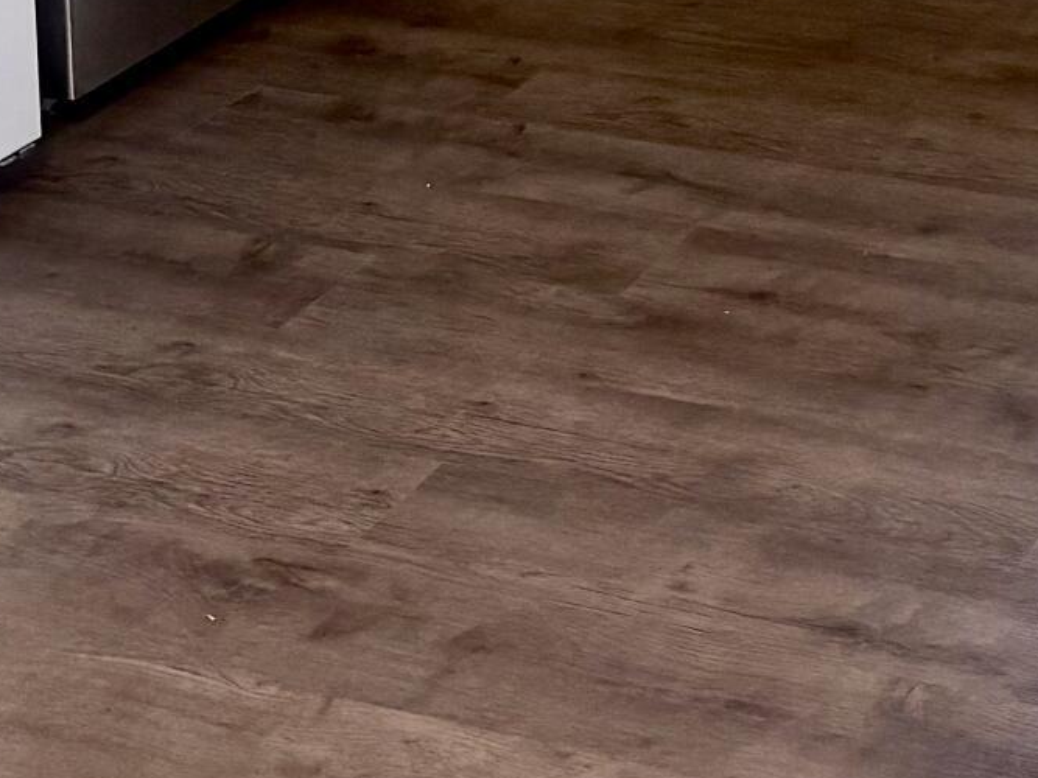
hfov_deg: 16.5
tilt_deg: -7.8
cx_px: 991
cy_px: -784
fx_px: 3508
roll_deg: -0.3
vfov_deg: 11.4
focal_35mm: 117
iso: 80
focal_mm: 5.96
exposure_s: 1/60
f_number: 1.6
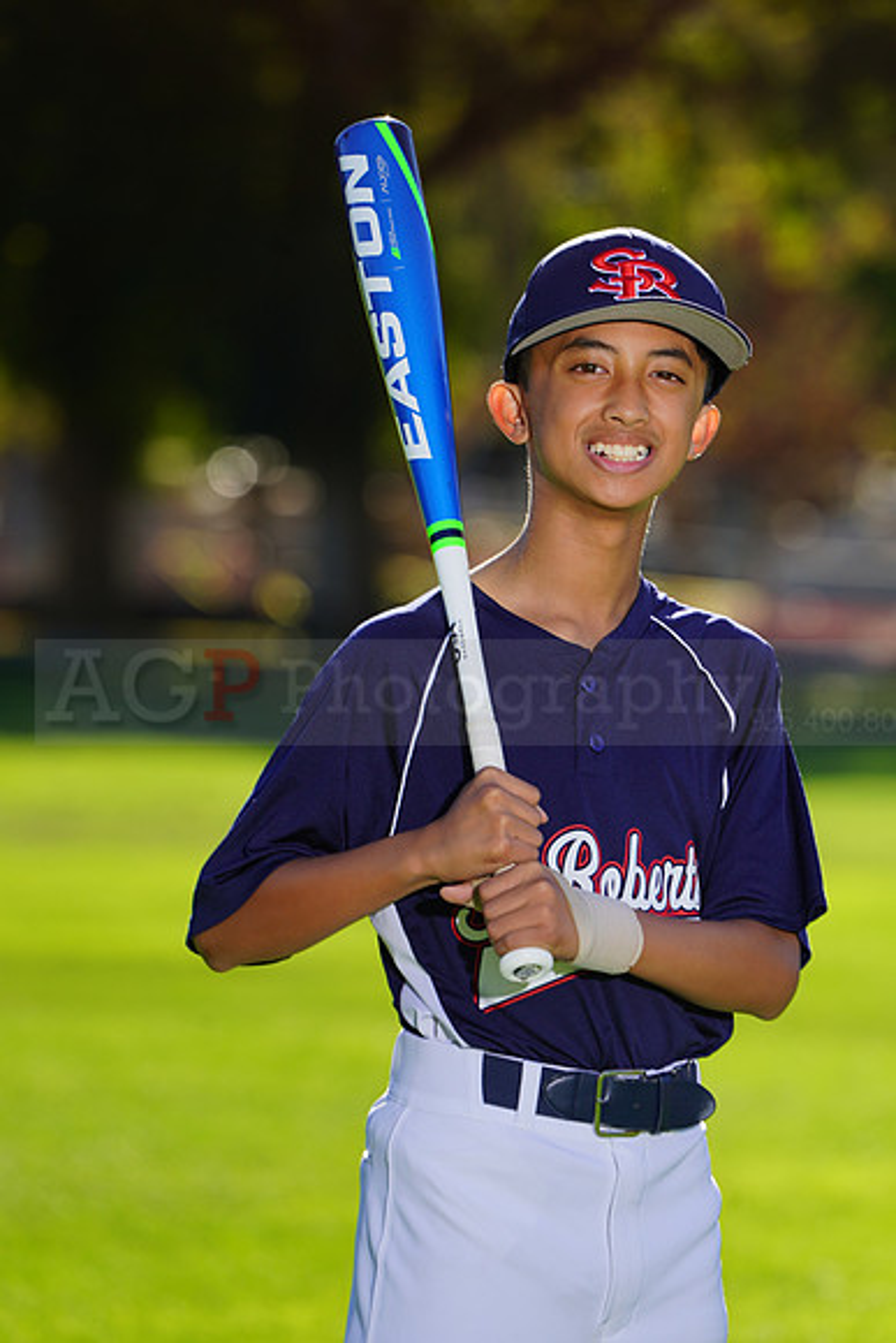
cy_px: 672
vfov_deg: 6.1
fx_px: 12536
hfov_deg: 4.1
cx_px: 448
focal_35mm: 336
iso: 100
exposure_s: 1/250
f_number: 8
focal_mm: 336
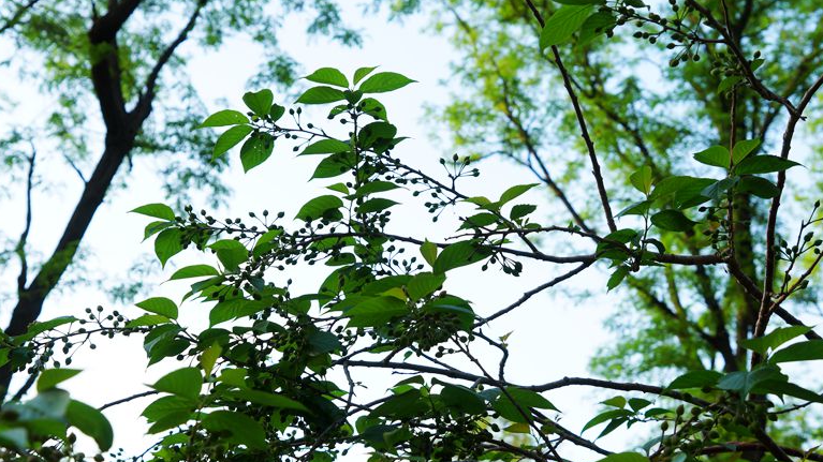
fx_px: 1222
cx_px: 387
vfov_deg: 21.4
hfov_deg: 37.2
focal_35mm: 56
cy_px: 248
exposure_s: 1/160
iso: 200
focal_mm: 41
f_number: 5.6
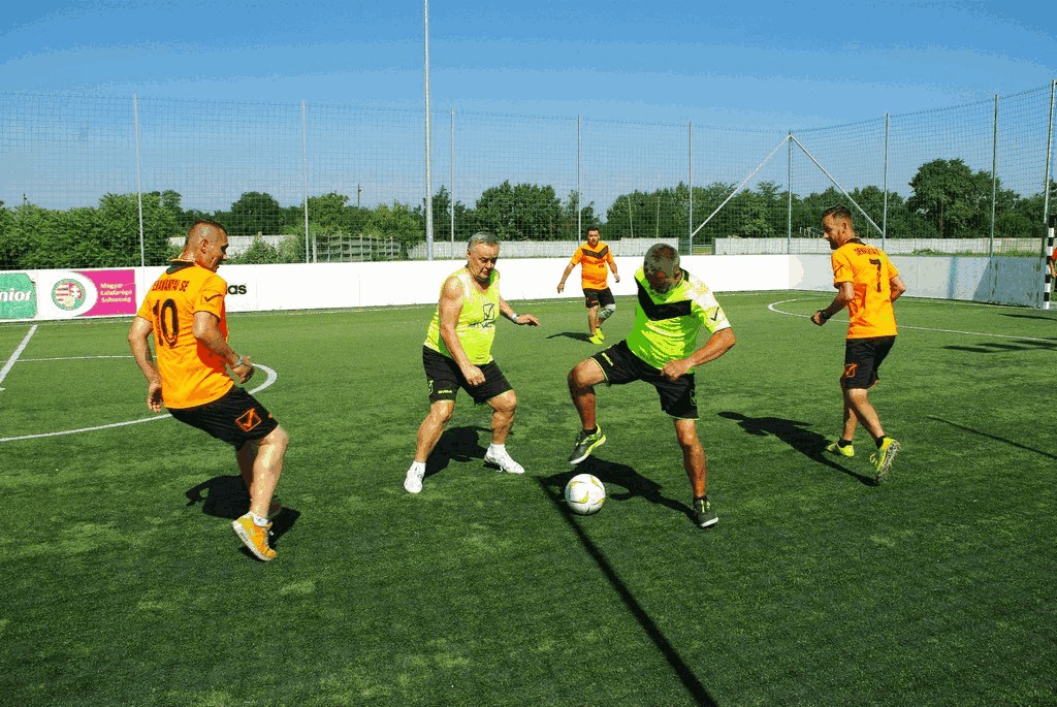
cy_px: 354
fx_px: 911
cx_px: 528
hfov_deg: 60.2
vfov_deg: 42.4
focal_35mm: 31
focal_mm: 21.25
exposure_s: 1/180
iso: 100
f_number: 9.5
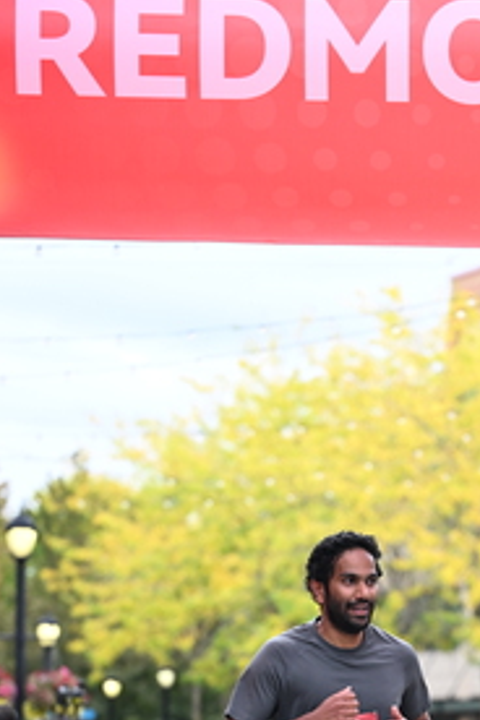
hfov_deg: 7.4
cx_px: 437
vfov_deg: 11.0
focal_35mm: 185
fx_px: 3700
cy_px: 683
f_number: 2.8
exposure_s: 1/1600
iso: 640
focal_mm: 93
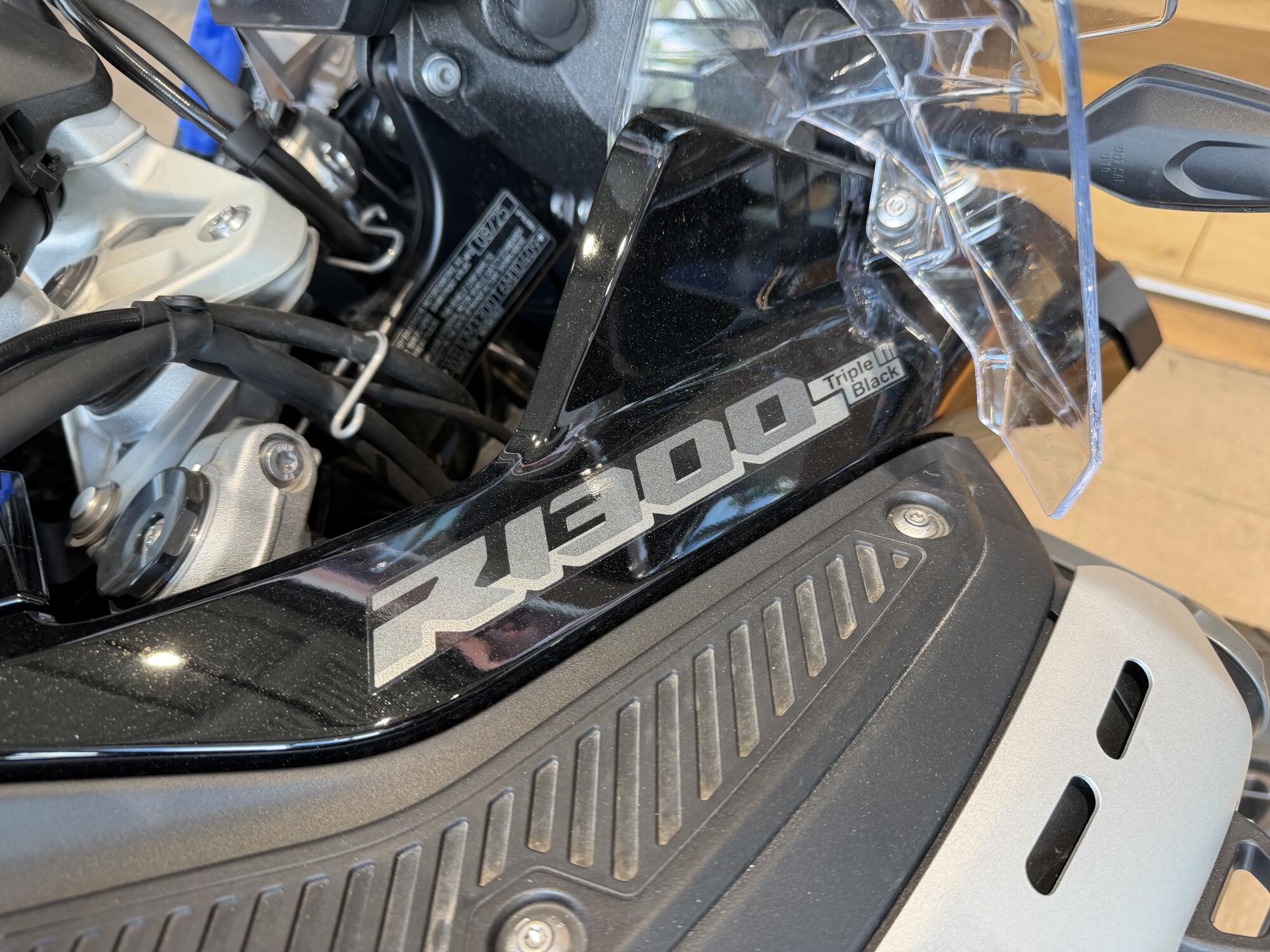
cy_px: 476
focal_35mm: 24
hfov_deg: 71.6
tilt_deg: -49.8
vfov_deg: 56.8
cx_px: 635
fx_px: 881
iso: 125
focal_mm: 6.76
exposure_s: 1/60
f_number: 1.78
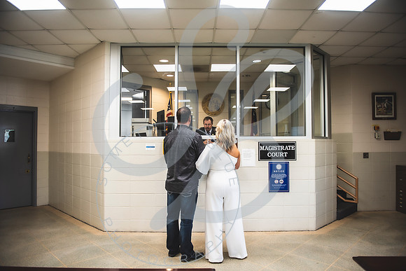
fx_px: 274
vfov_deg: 52.6
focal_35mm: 24
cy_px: 136
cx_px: 203
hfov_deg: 73.0
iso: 500
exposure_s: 1/160
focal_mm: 24
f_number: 2.8
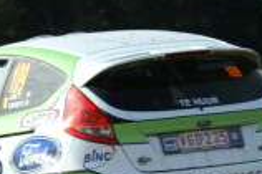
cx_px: -70
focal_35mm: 428
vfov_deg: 3.2
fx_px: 3111
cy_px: 155
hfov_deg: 4.8
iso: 100
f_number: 6.3
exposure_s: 1/400
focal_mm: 75
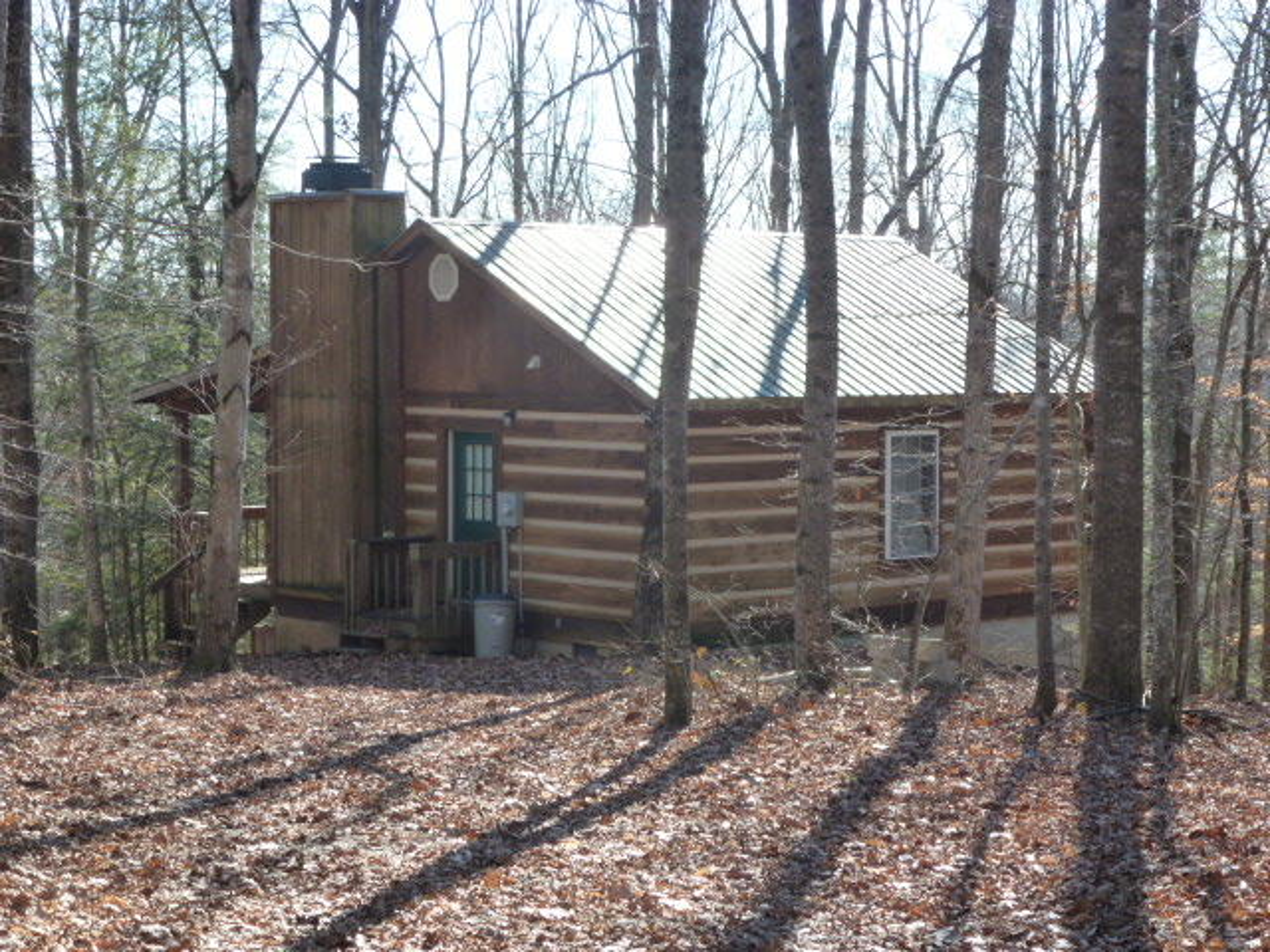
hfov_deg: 27.4
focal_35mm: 71
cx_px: 635
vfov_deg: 20.7
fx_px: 2605
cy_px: 476
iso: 160
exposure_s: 1/160
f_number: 4.7
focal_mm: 12.7
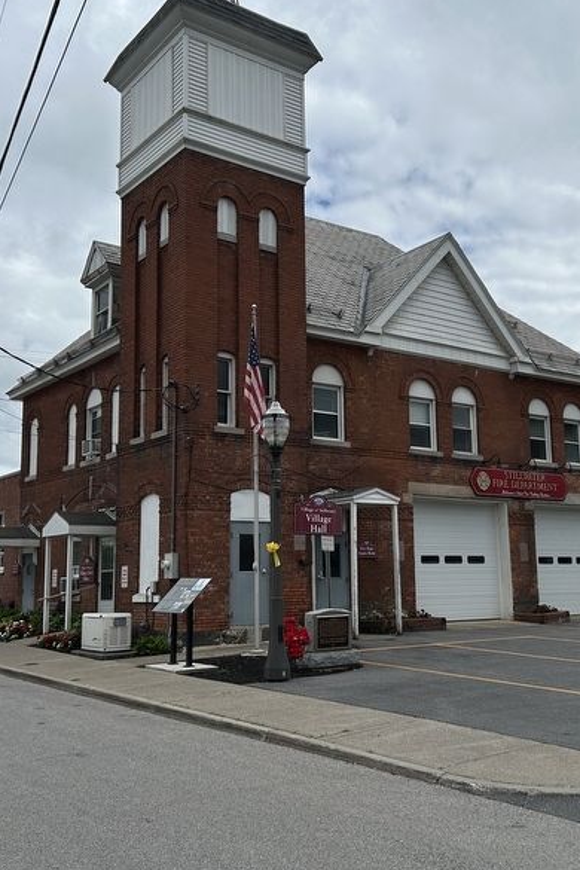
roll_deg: +1.1
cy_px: 428
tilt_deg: +8.9
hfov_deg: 35.9
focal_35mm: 37
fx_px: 894
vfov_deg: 51.9
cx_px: 306
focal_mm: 5.7
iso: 50
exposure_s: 1/12658
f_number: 1.5
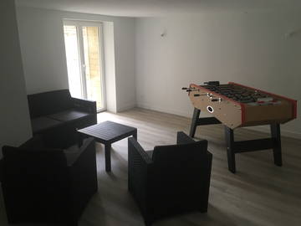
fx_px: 252
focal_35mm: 29
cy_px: 113
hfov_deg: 61.7
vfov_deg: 48.2
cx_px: 150
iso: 80
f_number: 2.2
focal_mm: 4.15
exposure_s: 1/33
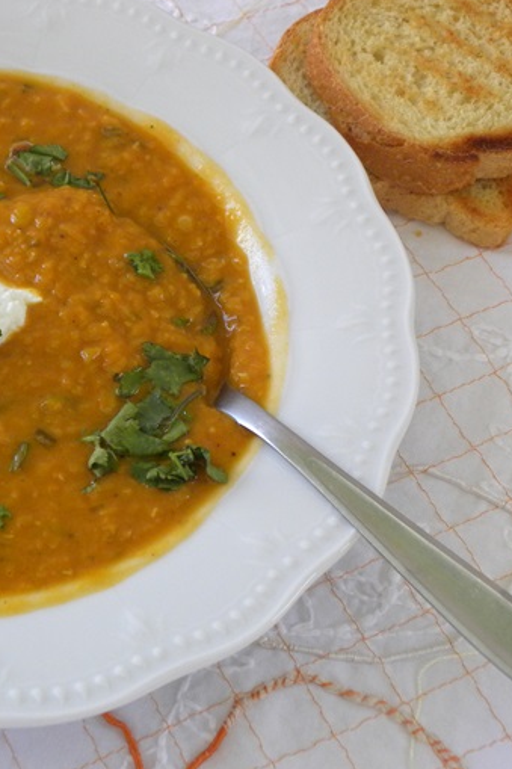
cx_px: 119
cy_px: 332
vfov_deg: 23.9
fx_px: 1814
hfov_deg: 16.0
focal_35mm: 85
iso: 201
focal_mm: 9.2
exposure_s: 1/64.5
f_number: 3.5
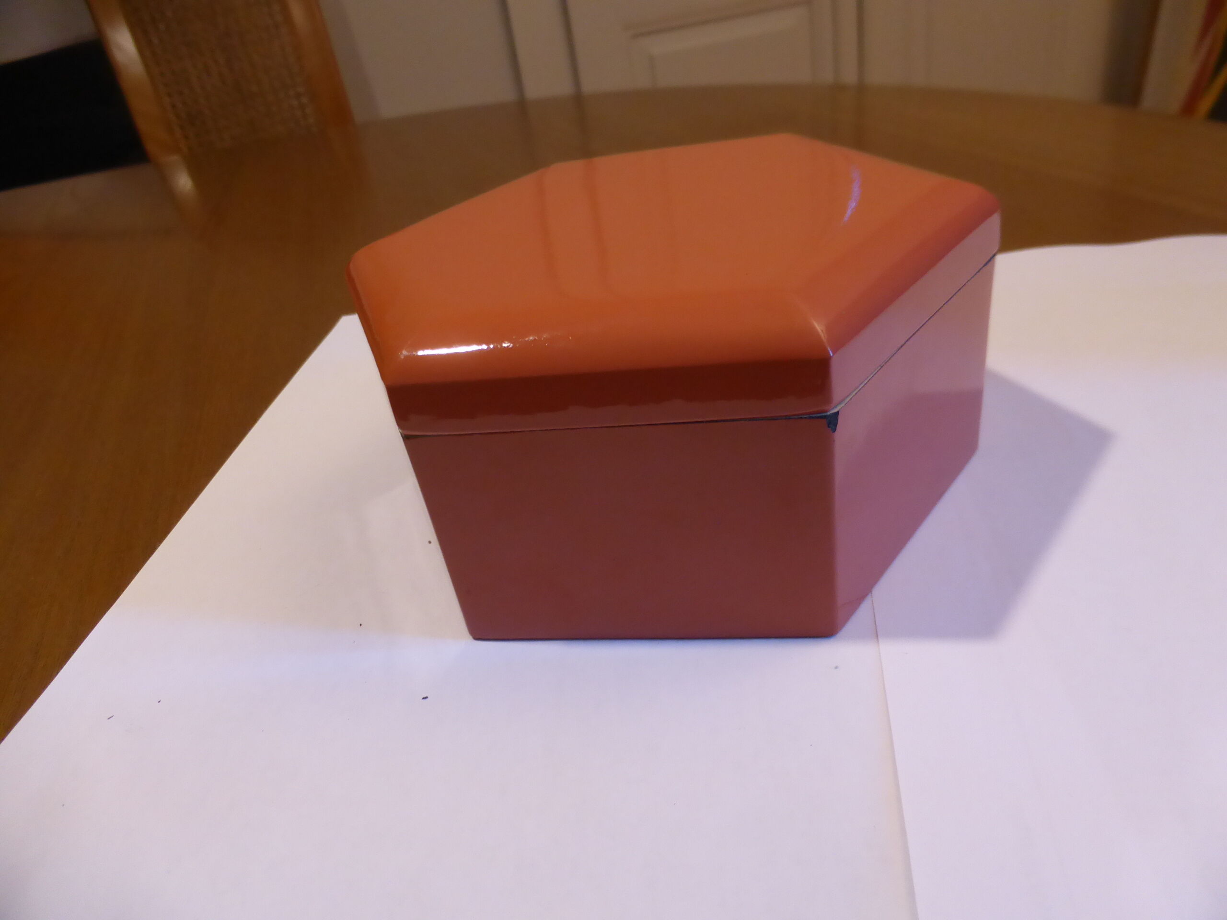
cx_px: 614
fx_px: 851
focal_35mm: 24
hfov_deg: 71.6
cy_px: 460
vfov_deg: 56.8
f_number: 3.3
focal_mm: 4.3
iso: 320
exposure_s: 1/60
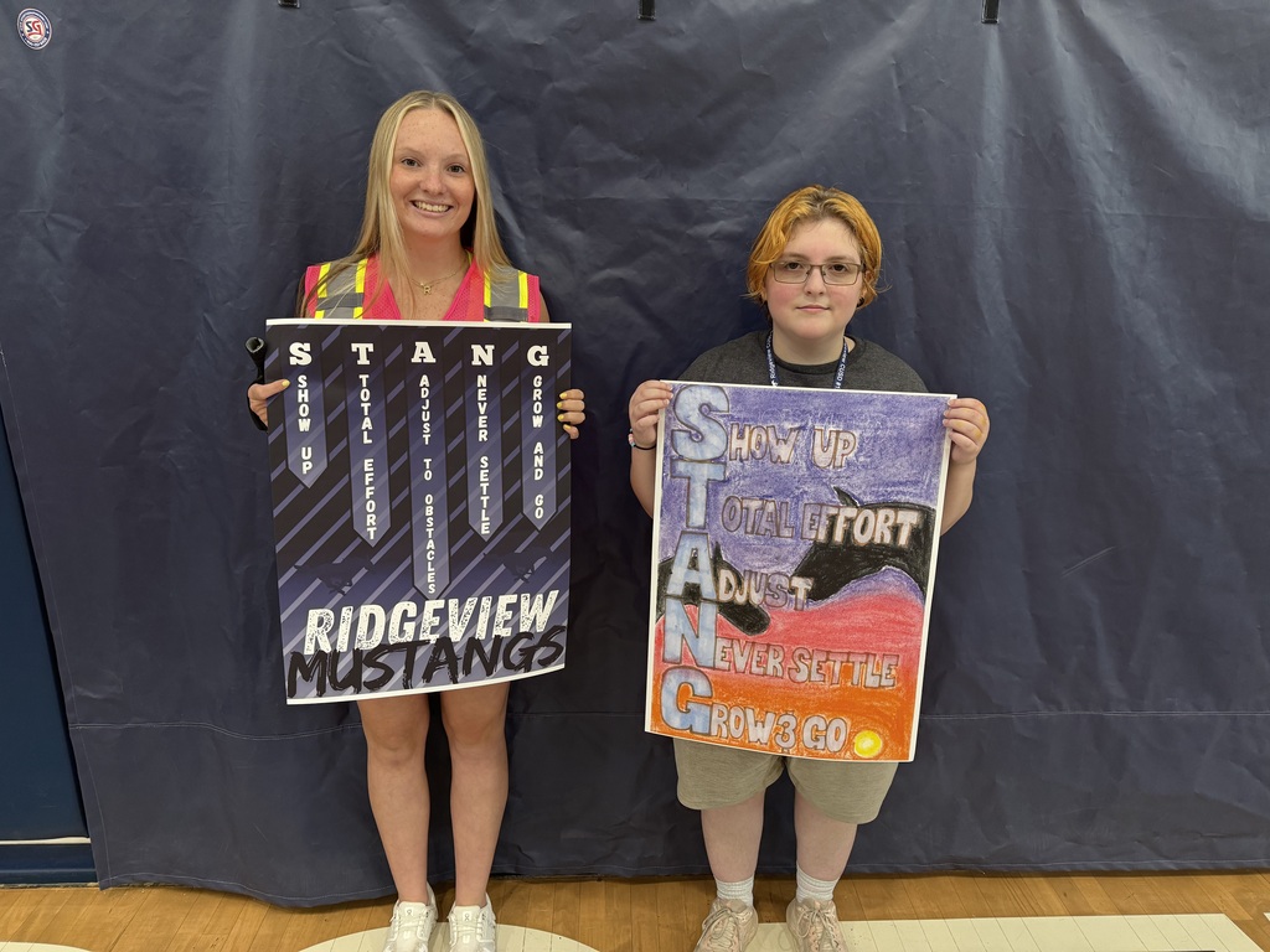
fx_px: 881
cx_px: 635
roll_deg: +0.1
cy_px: 476
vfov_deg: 56.8
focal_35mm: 24
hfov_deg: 71.6
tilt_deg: -16.1
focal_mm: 6.76
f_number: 1.78
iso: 200
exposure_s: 1/90
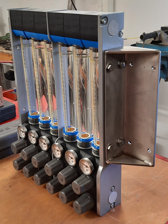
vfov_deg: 67.3
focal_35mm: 26
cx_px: 84
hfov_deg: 53.1
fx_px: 168
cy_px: 112
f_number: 1.7
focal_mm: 3.92
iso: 125
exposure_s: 1/50
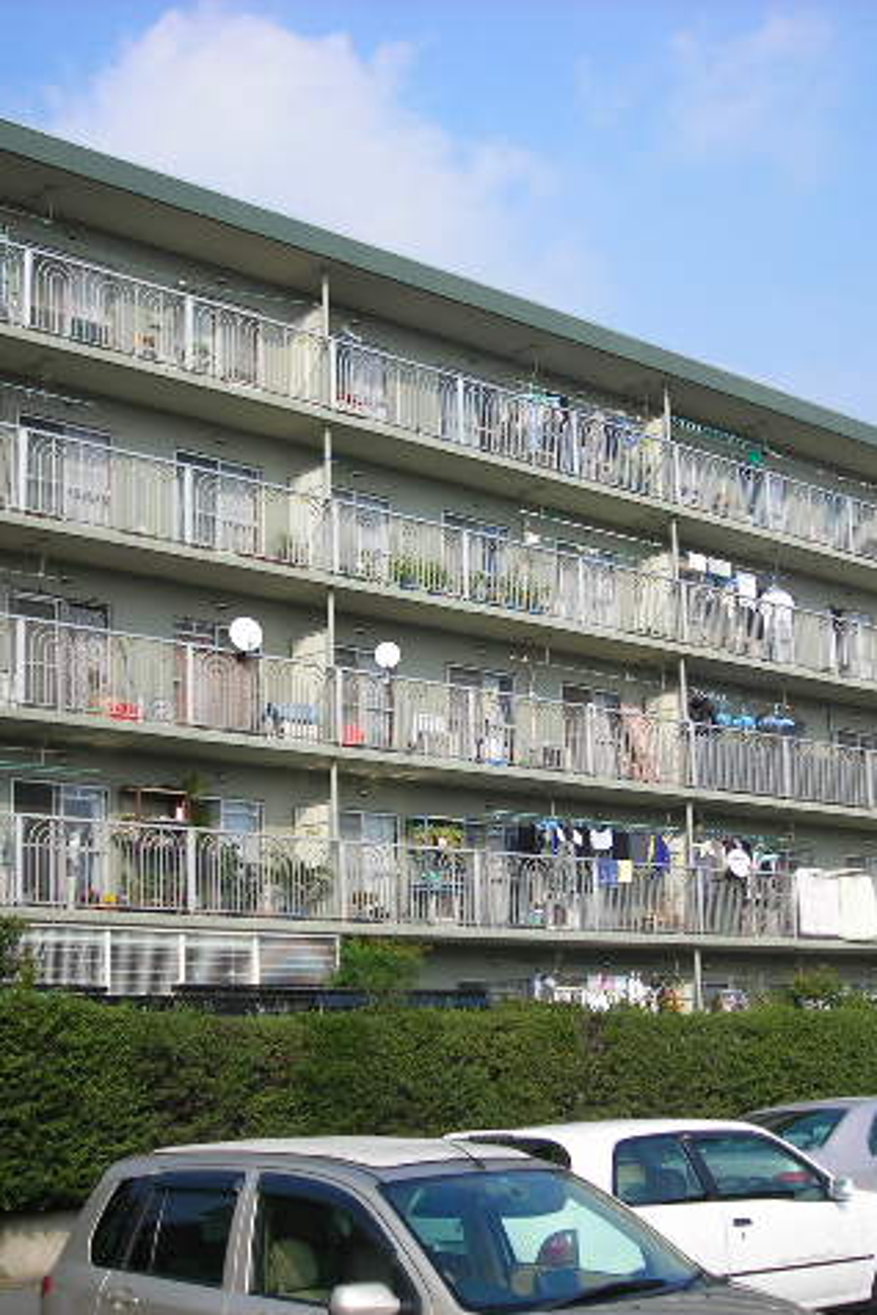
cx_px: 530
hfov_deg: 25.5
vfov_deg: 37.5
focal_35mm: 53
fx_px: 1937
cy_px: 659
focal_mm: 6.3
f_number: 6.4
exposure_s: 1/150
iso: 50
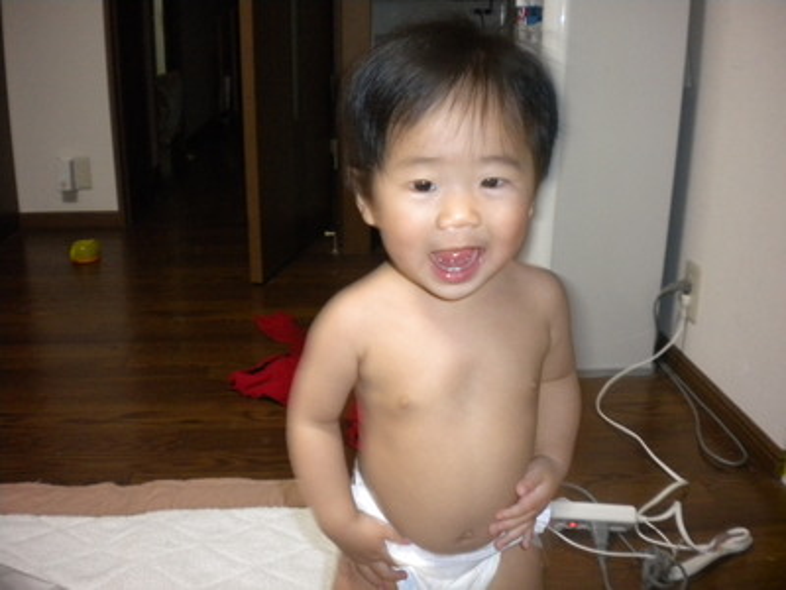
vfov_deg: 40.7
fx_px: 795
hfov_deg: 52.6
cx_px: 393
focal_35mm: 35
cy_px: 295
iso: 400
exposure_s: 1/30
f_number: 3.1
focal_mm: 6.3
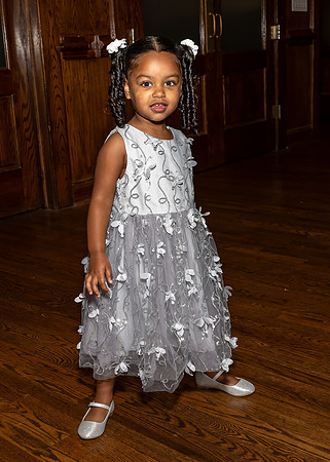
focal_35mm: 50
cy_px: 218
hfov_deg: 28.3
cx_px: 120
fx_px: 651
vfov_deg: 39.1
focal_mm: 25
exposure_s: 1/250
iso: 500
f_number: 7.1
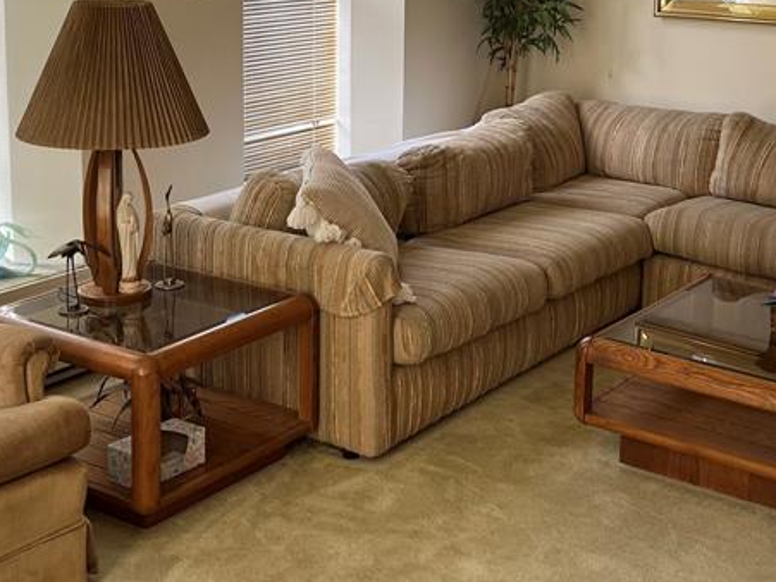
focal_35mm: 59
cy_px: 59
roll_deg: -0.6
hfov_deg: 32.7
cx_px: 434
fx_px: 1322
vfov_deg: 24.1
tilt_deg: -7.8
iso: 64
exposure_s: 1/122
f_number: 1.6
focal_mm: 5.1
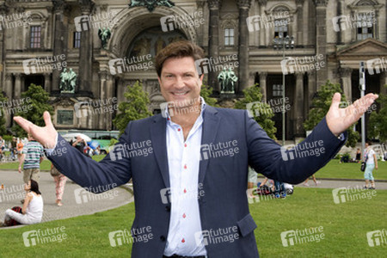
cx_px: 194
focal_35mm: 36
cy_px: 129
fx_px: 387
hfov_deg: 53.1
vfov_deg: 36.9
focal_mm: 36
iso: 500
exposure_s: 1/250
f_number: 11
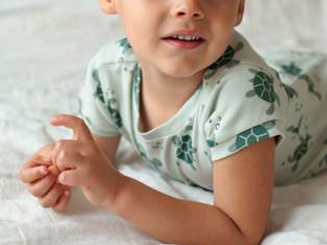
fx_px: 727
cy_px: 87
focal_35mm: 77
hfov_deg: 25.3
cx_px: 165
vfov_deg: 19.1
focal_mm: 50
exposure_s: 1/125
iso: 640
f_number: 4
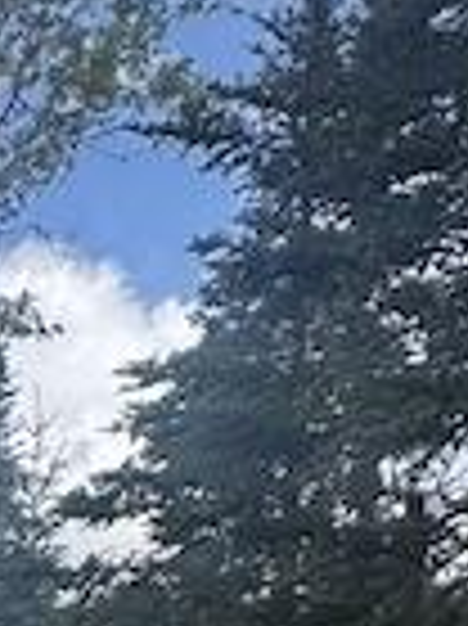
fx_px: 1878
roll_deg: +0.4
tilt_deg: -4.7
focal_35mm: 104
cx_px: -594
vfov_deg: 16.3
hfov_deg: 11.9
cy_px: 1081
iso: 50
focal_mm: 2.22
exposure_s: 1/1299
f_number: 2.2
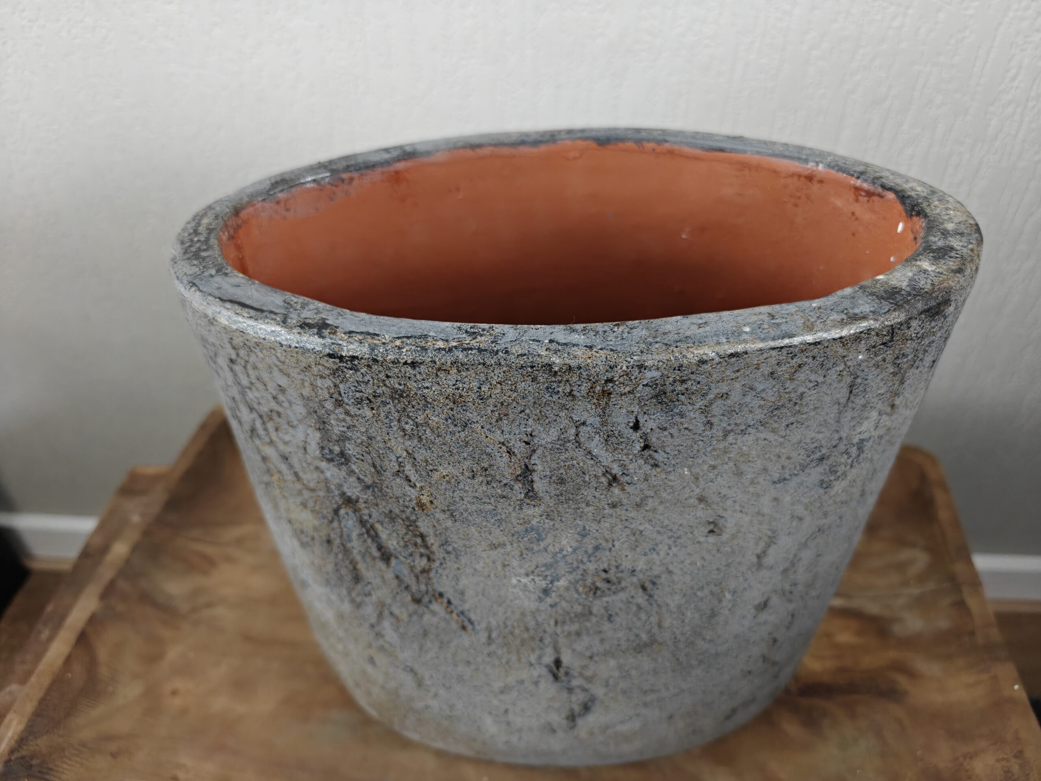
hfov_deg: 73.9
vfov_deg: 58.9
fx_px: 692
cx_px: 520
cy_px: 390
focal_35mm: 23
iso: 1250
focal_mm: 6.06
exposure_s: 1/60
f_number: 1.6
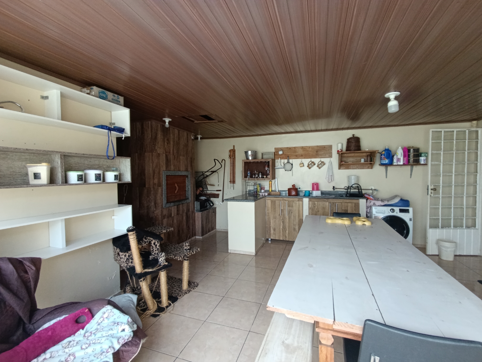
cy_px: 181
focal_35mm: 16
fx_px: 223
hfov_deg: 94.5
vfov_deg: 78.1
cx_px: 241
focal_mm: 1.65
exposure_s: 1/120
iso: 200
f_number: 2.2
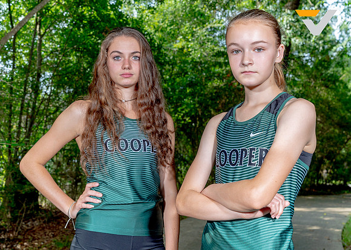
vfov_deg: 28.4
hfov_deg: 39.1
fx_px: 495
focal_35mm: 50
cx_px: 177
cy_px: 129
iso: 100
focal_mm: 45
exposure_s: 1/125
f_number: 8
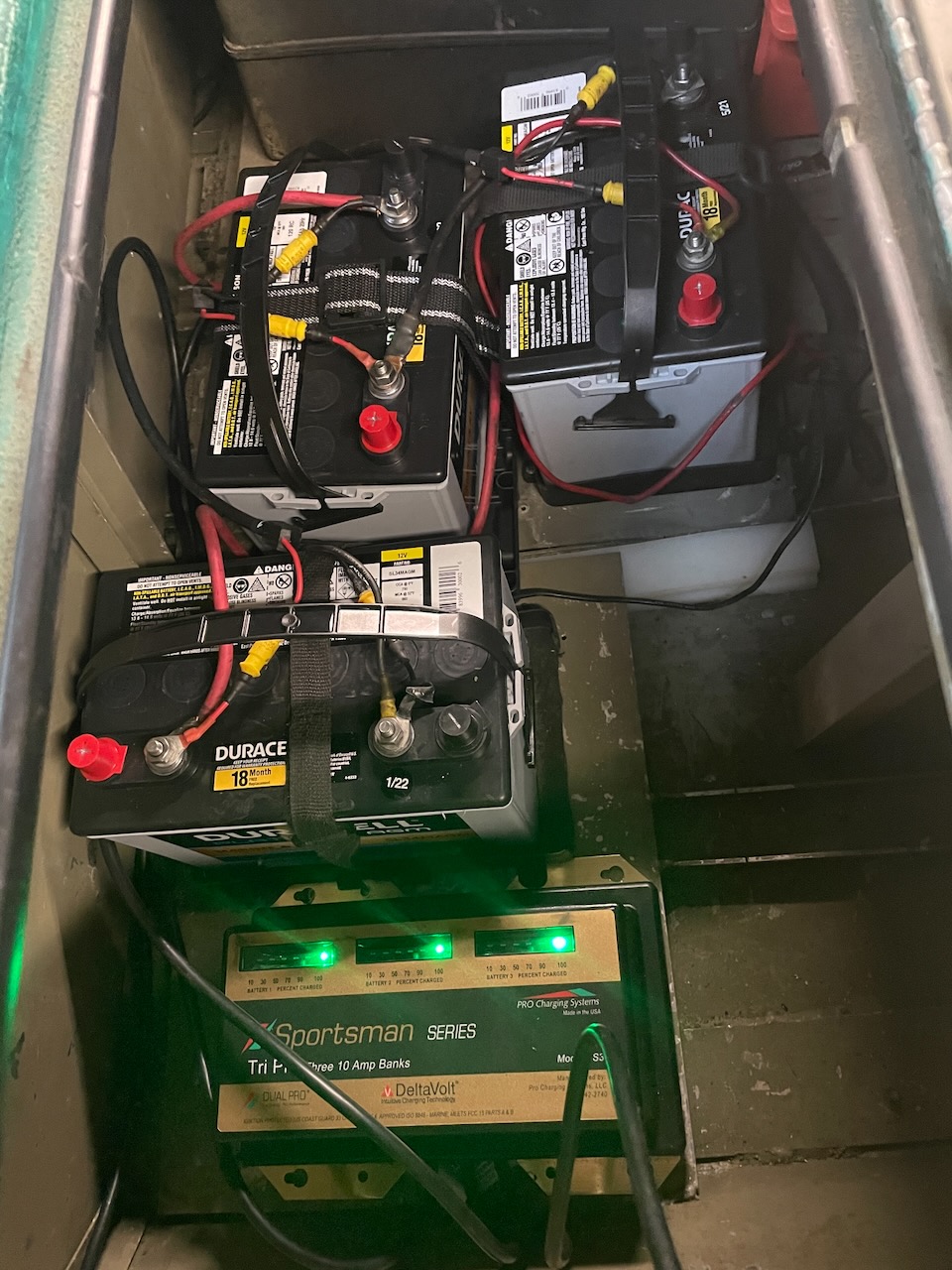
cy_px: 635
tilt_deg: -68.7
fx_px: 953
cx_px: 476
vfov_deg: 67.3
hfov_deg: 53.1
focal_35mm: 26
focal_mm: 4.2
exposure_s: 1/30
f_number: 1.6
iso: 800
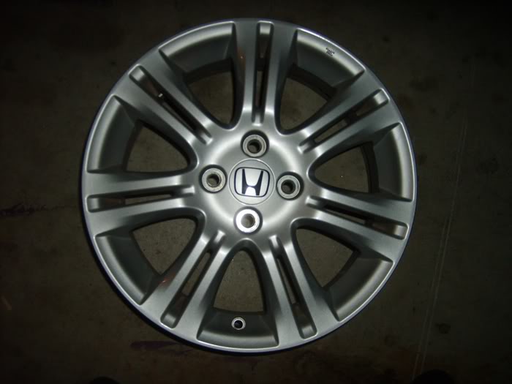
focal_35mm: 35
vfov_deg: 40.7
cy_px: 192
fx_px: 518
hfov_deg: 52.6
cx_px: 256
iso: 100
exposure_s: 1/45
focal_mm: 5.8
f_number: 2.8
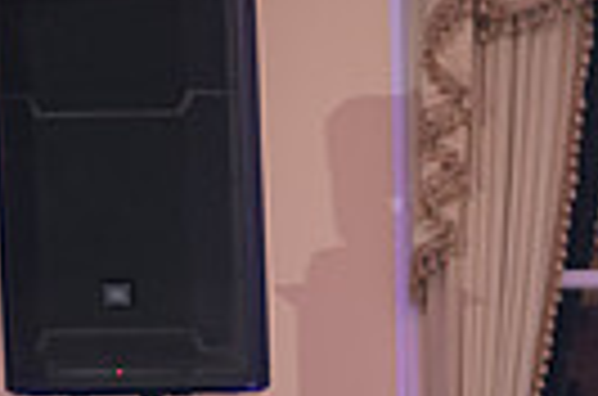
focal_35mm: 140
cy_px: 682
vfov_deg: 9.3
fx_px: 2320
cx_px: 823
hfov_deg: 14.0
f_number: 3.2
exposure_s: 1/125
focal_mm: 32
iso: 500
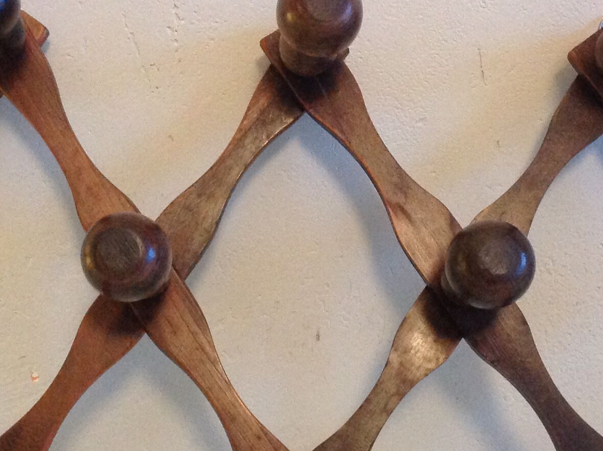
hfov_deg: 25.4
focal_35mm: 77
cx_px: 319
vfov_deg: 19.1
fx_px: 1339
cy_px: 255
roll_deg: -0.6
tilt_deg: -12.5
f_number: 2.4
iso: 400
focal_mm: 4.28
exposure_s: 1/15
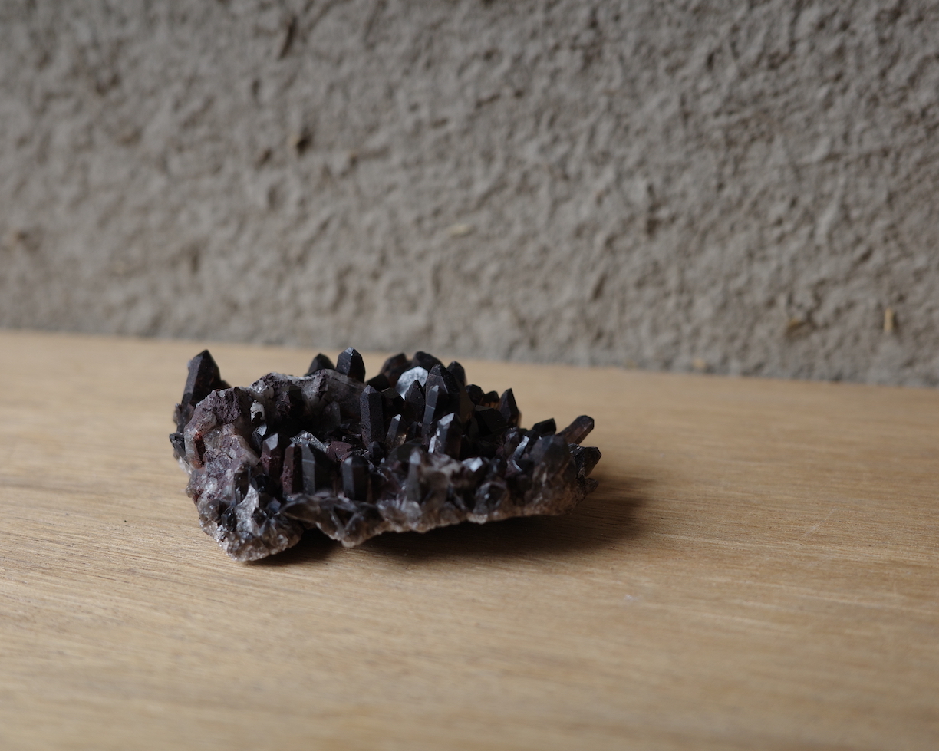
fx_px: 1278
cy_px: 369
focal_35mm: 46
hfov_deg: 40.3
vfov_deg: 32.7
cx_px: 479
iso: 200
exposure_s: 1/160
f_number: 3.2
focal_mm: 26
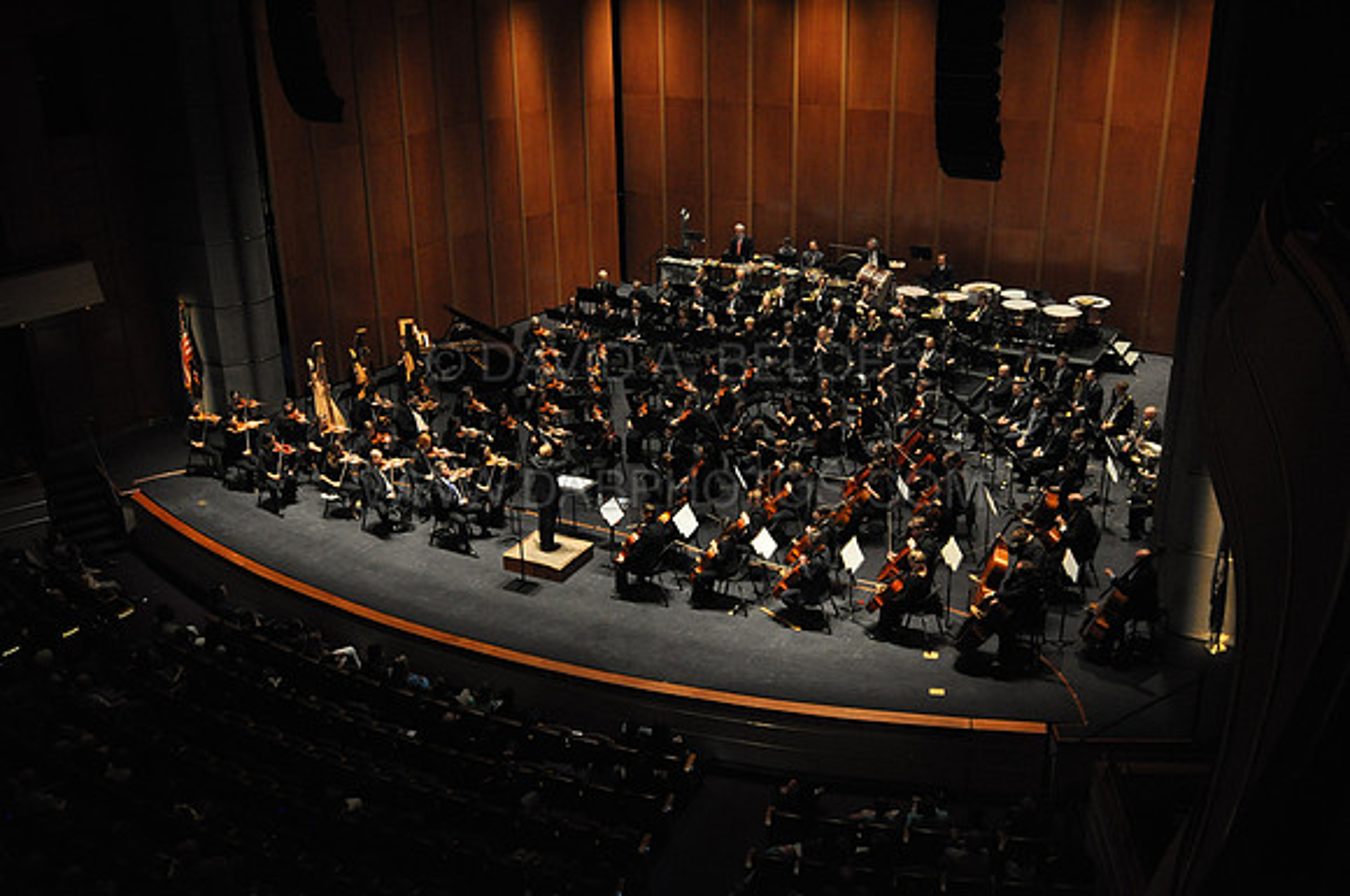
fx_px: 1348
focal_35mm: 36
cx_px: 675
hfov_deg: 53.2
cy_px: 448
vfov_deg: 36.8
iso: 1600
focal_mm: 24
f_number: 2.8
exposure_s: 1/250
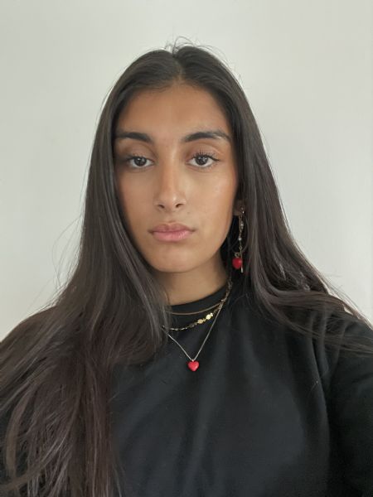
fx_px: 431
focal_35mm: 30
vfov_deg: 60.0
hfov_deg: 46.8
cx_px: 186
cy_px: 248
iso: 1250
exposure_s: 1/15
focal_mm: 2.71
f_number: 2.2
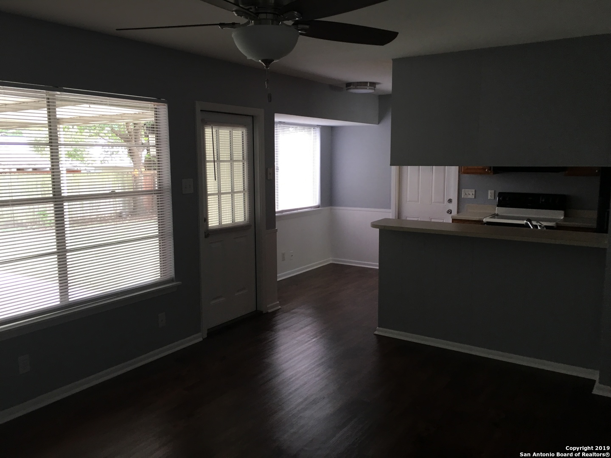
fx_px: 512
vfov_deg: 48.2
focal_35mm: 29
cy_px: 229
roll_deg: +0.3
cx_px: 306
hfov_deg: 61.7
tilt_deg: -5.3
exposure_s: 1/15
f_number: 2.2
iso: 32
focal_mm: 4.15
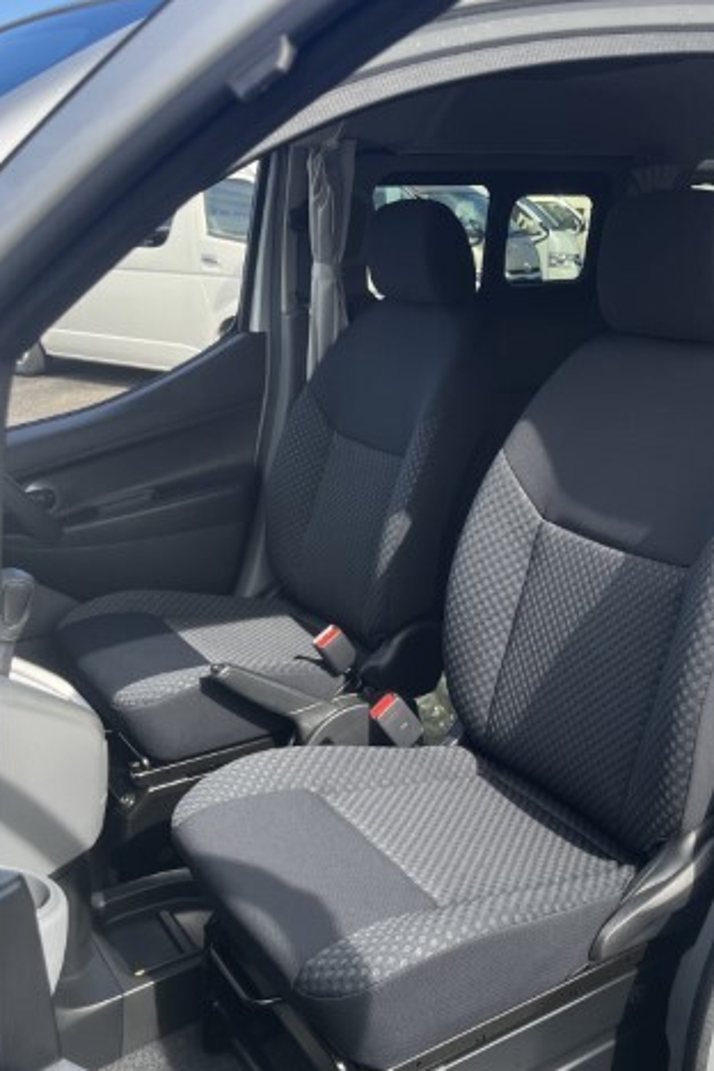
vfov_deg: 51.9
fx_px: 1101
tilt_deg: -16.4
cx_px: 492
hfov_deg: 35.5
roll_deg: -0.5
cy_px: 540
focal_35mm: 37
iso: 50
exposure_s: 1/751
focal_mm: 5.1
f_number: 1.6
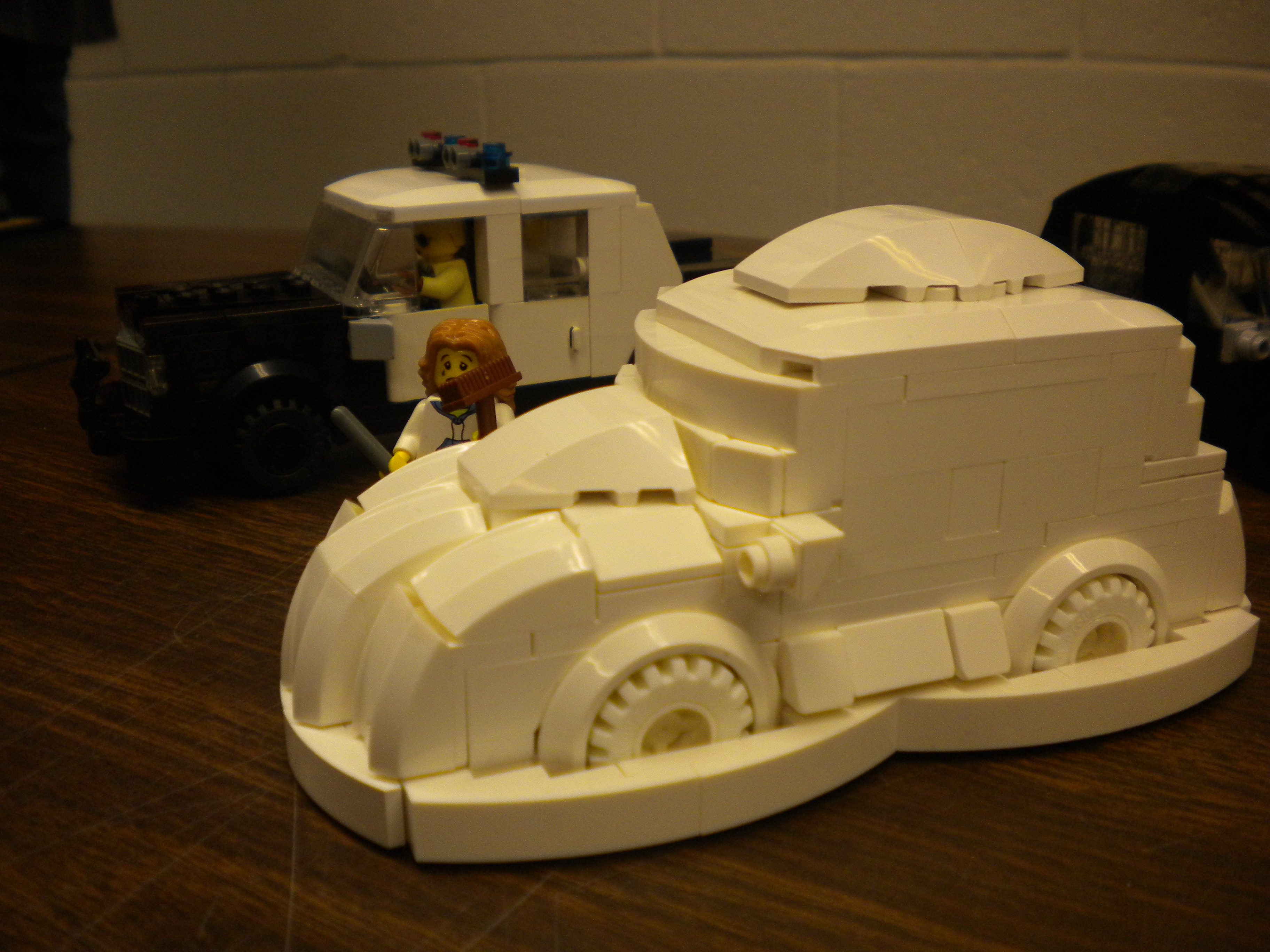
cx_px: 635
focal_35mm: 35
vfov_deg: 40.7
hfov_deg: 52.6
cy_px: 476
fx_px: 1284
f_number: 3.1
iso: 193
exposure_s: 1/59.8
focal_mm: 6.3
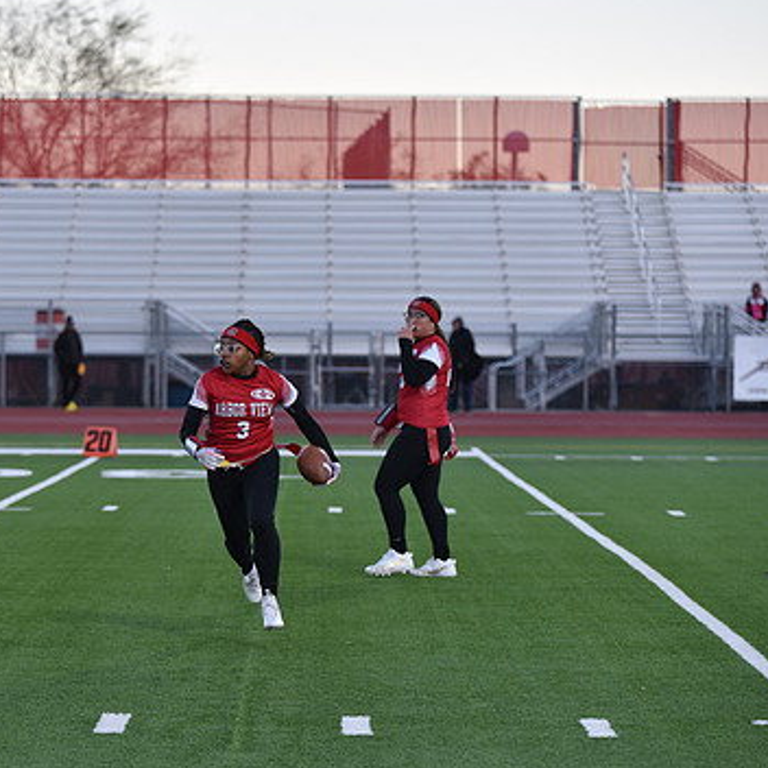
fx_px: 3941
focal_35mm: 157
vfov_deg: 11.1
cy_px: 394
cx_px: 233
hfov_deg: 11.1
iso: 450
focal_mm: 112
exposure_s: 1/800
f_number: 2.8
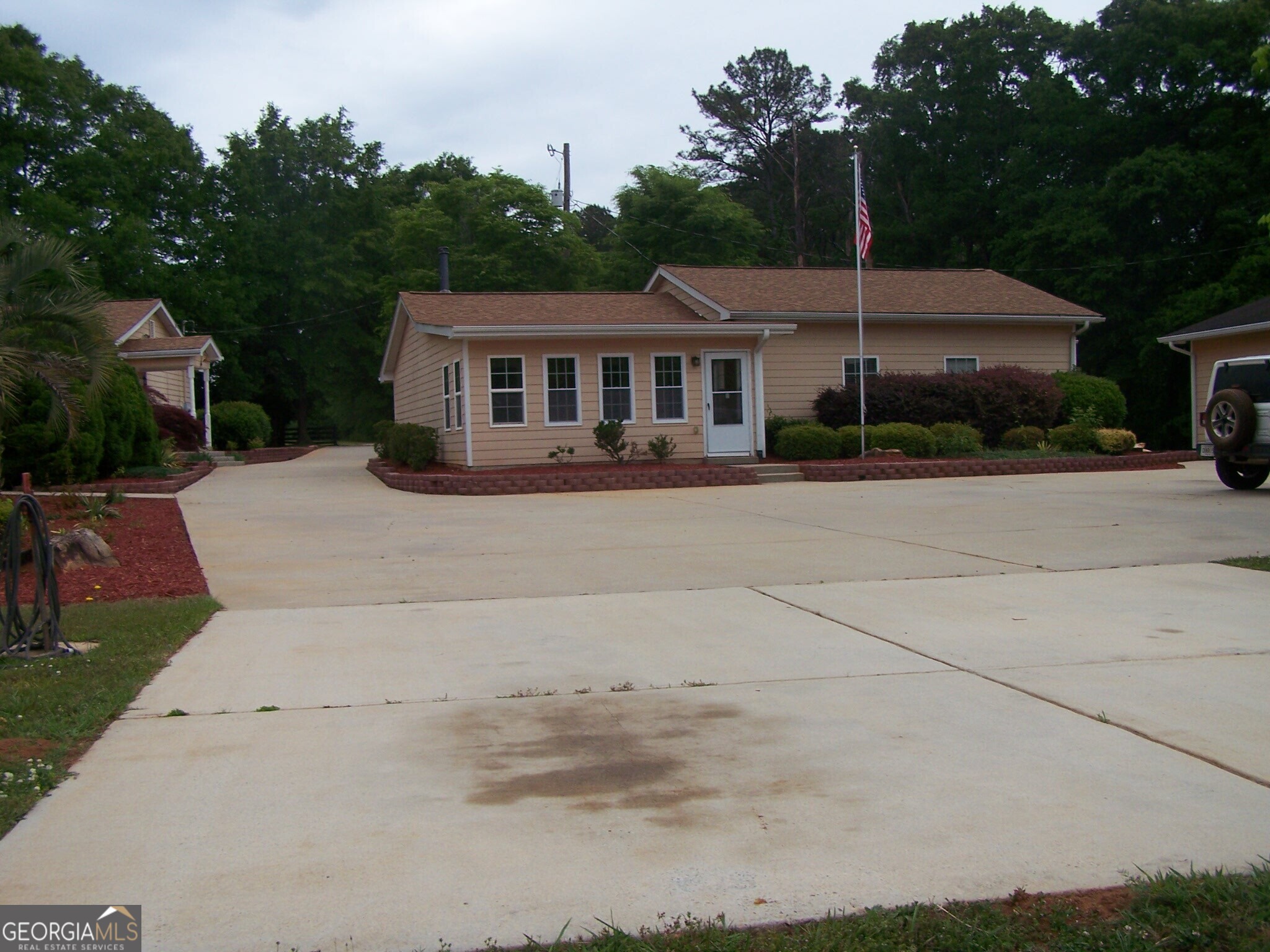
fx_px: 1394
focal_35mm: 38
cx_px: 635
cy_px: 476
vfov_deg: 37.7
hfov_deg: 49.0
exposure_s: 1/640
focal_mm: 6.3
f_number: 4
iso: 80
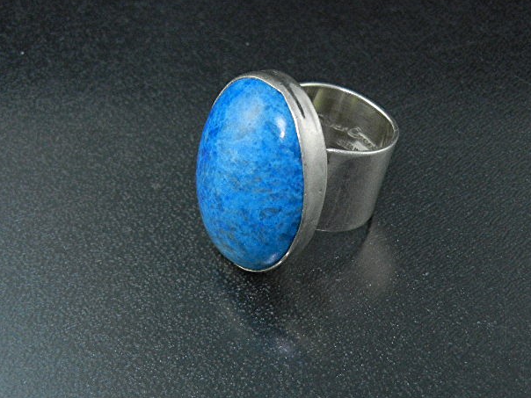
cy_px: 189
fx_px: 1104
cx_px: 280
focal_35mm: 72
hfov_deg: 27.0
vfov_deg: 20.4
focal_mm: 12.2
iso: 800
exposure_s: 1/30
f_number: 8.2
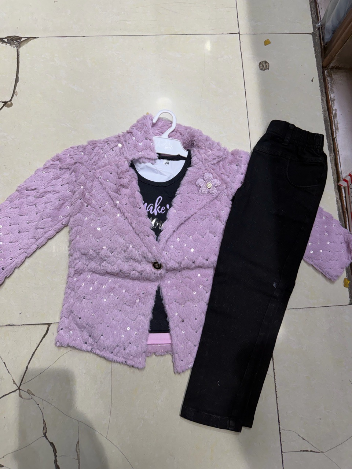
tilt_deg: -79.9
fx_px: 325
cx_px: 176
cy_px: 234
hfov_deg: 56.8
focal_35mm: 24
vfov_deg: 71.6
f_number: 1.78
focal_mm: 6.76
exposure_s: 1/100
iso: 160
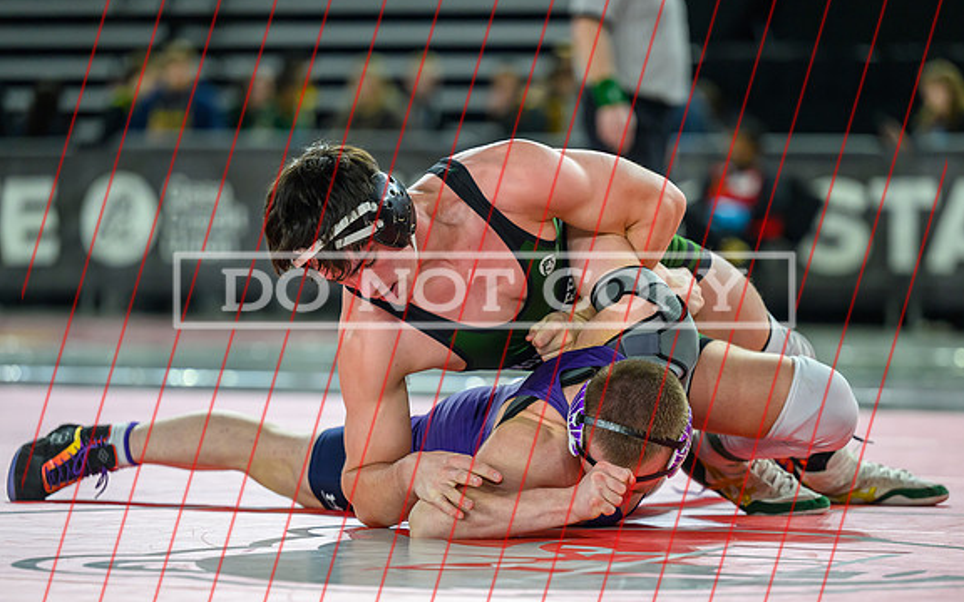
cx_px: 535
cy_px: 337
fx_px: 4598
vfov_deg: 7.5
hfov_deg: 12.0
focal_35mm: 175
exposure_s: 1/800
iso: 3200
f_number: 2.8
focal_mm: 150
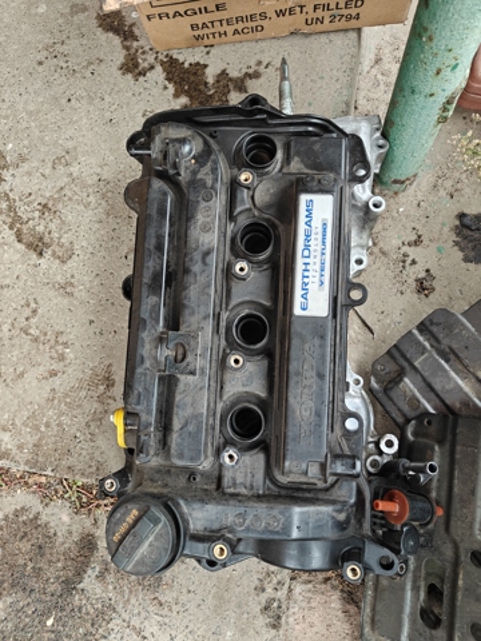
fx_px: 445
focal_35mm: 24
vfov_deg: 71.6
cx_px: 240
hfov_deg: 56.8
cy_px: 320
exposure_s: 1/100
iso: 500
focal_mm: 5.59
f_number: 1.8
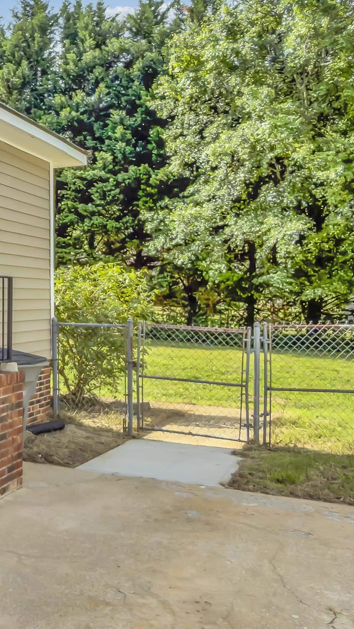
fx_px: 734
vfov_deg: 46.3
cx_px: -73
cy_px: 281
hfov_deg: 24.5
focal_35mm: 44
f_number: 2.2
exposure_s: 1/570
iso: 25
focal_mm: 2.22
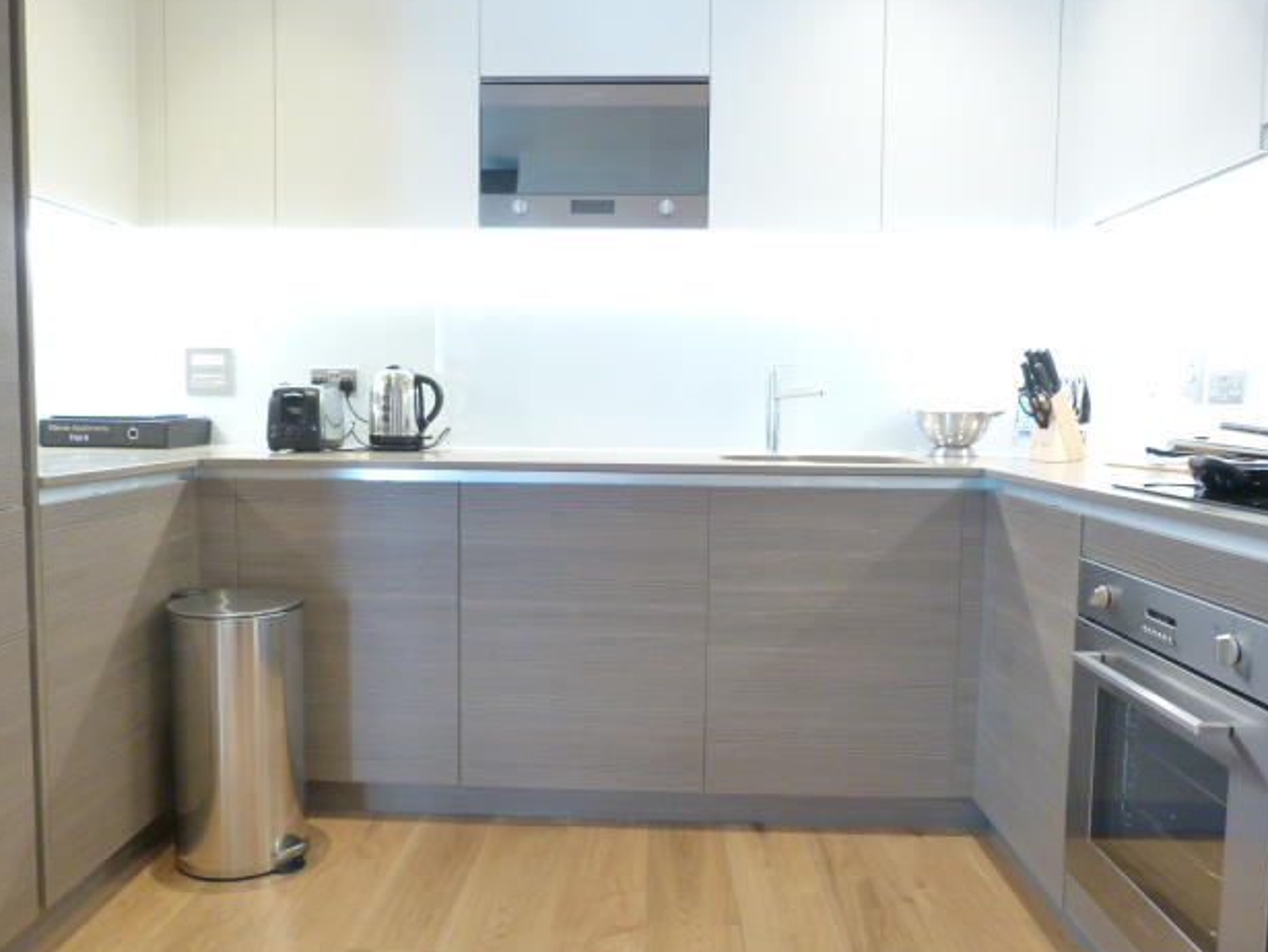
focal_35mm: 26
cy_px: 480
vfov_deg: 53.1
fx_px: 953
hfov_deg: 67.3
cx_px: 616
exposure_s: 1/15
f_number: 2.8
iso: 400
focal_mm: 4.5
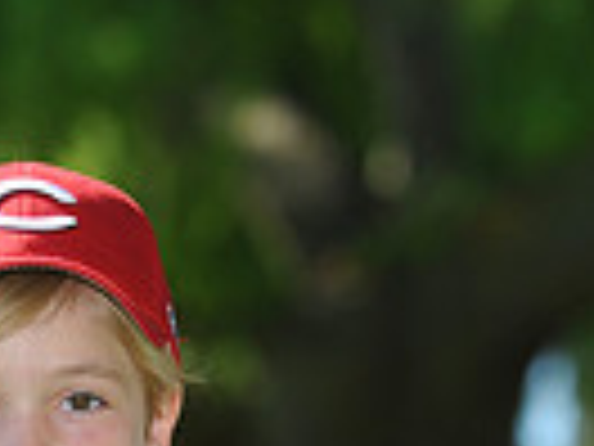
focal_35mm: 442
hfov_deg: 4.5
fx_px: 7585
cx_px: 54
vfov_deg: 3.4
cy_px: 604
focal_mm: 105
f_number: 4
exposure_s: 1/1000
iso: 200
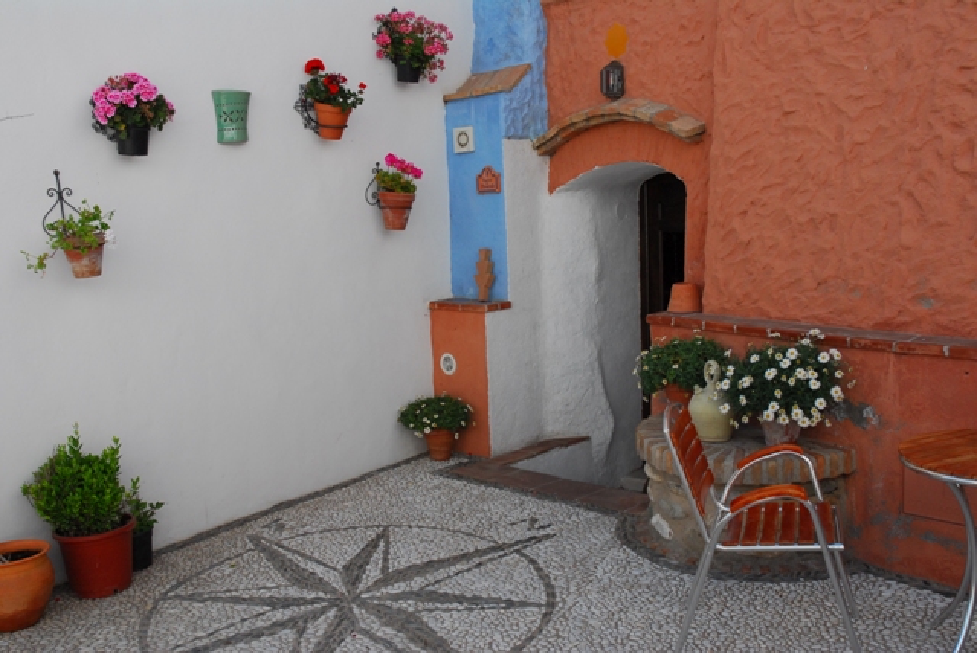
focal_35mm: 36
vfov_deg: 36.9
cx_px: 488
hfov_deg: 53.1
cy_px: 326
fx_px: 978
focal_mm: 24
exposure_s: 1/500
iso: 400
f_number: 7.1
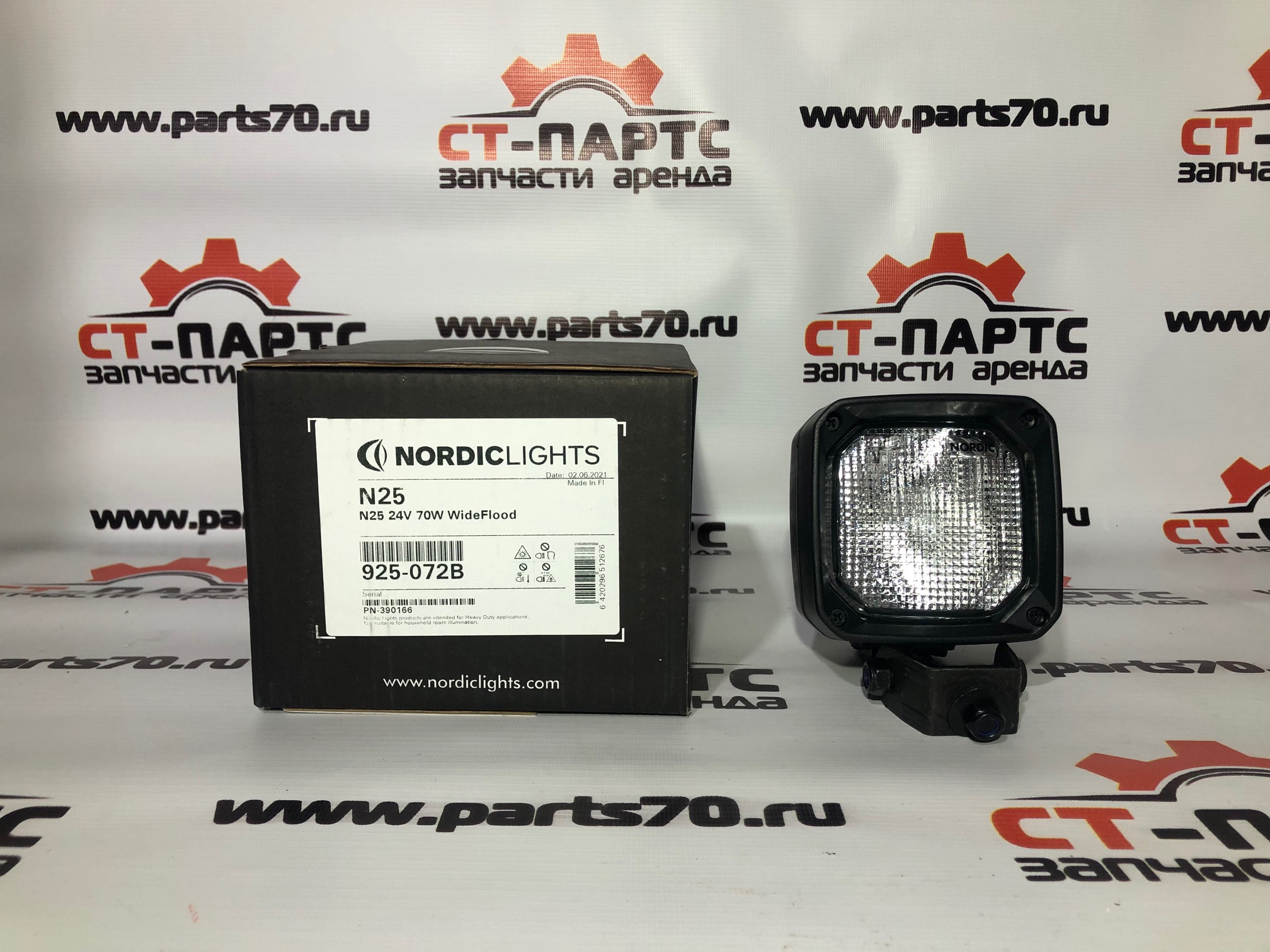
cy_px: 476
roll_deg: +0.2
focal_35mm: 28
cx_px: 635
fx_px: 1027
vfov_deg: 49.7
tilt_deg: -8.0
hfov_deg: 63.4
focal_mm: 3.99
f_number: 1.8
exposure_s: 1/50
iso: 25
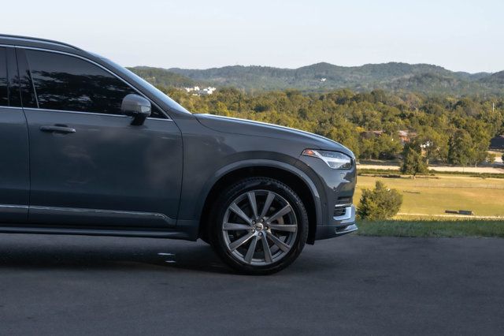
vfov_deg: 17.5
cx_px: 252
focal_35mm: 78
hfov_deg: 26.0
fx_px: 1091
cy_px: 168
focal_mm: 52
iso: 500
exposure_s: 1/400
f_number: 11
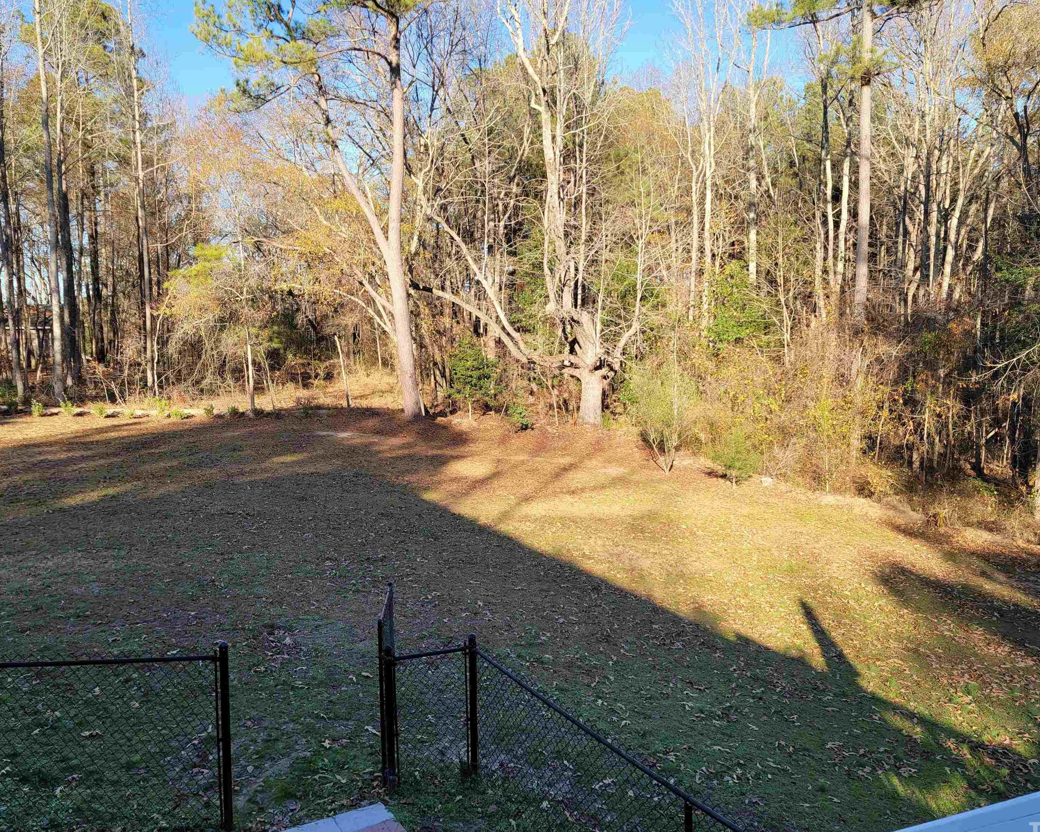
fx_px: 831
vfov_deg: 53.2
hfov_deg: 64.1
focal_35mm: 27
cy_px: 409
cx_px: 515
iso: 20
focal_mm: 7
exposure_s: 1/305
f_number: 1.8
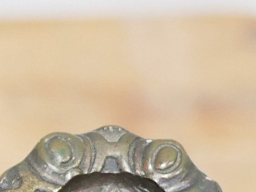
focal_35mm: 280
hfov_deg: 6.9
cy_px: 257
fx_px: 2072
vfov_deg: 5.3
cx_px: -235
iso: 1250
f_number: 1.7
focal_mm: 20
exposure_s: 1/60
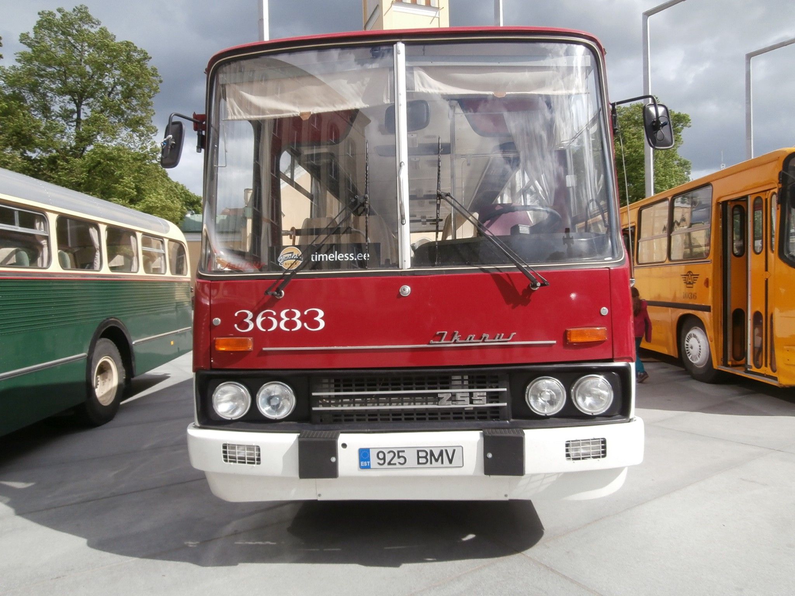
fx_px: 551
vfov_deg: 56.8
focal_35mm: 24
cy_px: 298
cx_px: 398
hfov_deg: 71.6
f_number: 3
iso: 100
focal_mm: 4.2
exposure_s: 1/1000
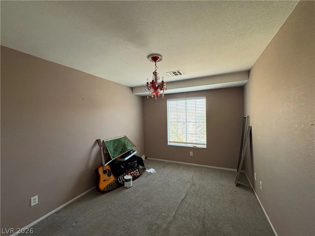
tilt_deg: +1.2
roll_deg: +2.1
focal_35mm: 14
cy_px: 118
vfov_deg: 85.7
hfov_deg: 102.1
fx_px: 127
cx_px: 158
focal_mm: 2.22
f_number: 2.2
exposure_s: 1/99
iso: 200
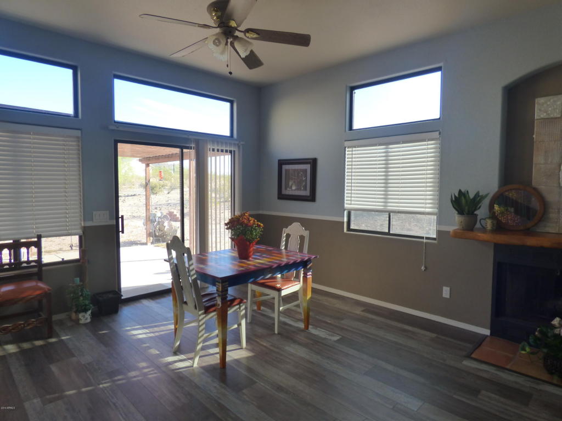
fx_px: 325
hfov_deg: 81.7
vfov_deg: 66.0
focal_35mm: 20
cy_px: 210
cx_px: 281
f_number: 2.8
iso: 200
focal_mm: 3.58
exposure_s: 1/200
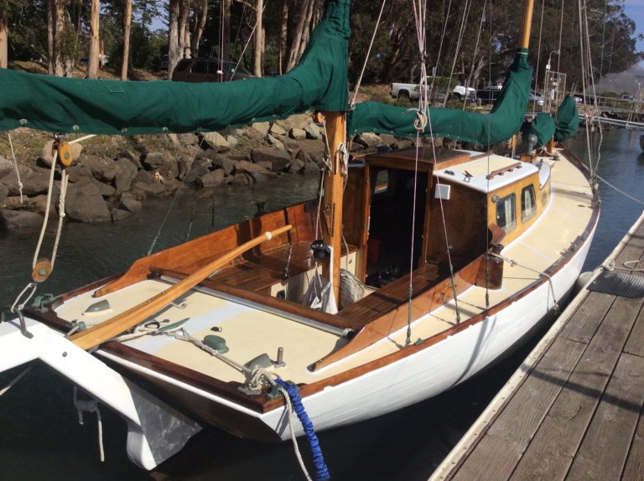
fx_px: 595
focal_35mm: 32
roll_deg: -1.3
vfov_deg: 44.1
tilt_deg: -14.7
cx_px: 322
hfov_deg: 56.9
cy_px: 240
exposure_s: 1/2865
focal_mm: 3.3
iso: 32
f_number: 2.4
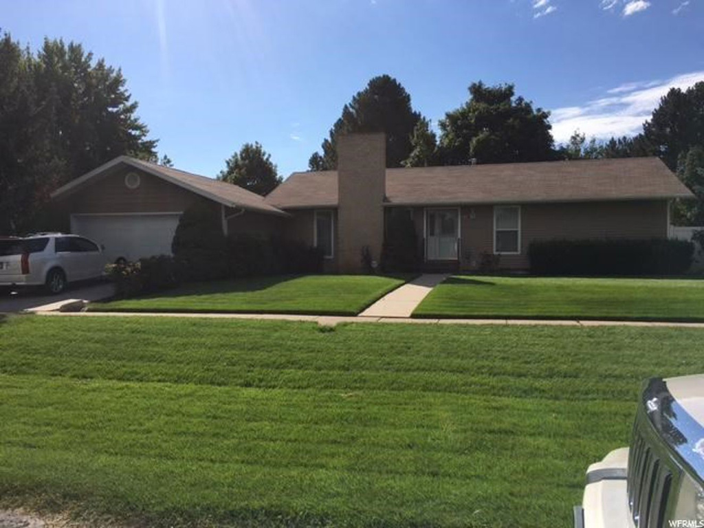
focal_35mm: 29
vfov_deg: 48.2
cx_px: 352
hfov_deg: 61.7
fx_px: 590
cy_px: 264
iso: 25
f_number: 2.2
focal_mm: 4.15
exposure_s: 1/2849
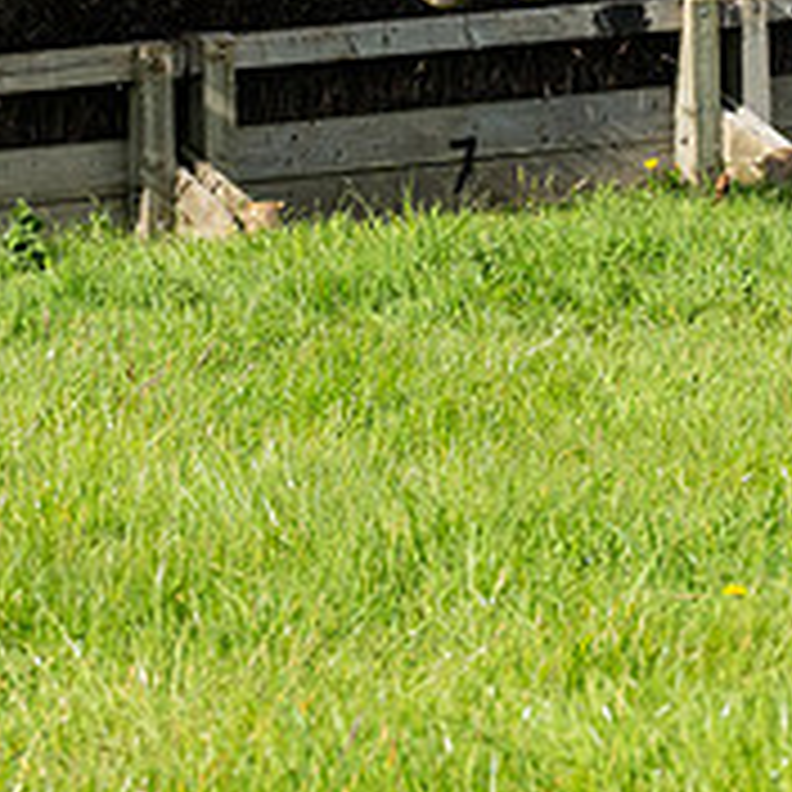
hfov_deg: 6.7
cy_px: -168
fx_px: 6782
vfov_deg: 6.6
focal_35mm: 262
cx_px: 143
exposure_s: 1/2500
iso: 400
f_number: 5
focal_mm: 74
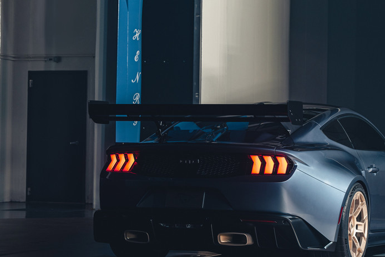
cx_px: 311
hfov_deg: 16.8
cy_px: 124
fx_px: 1294
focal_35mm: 121
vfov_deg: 11.3
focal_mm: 70
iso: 100
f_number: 4
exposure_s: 1/40
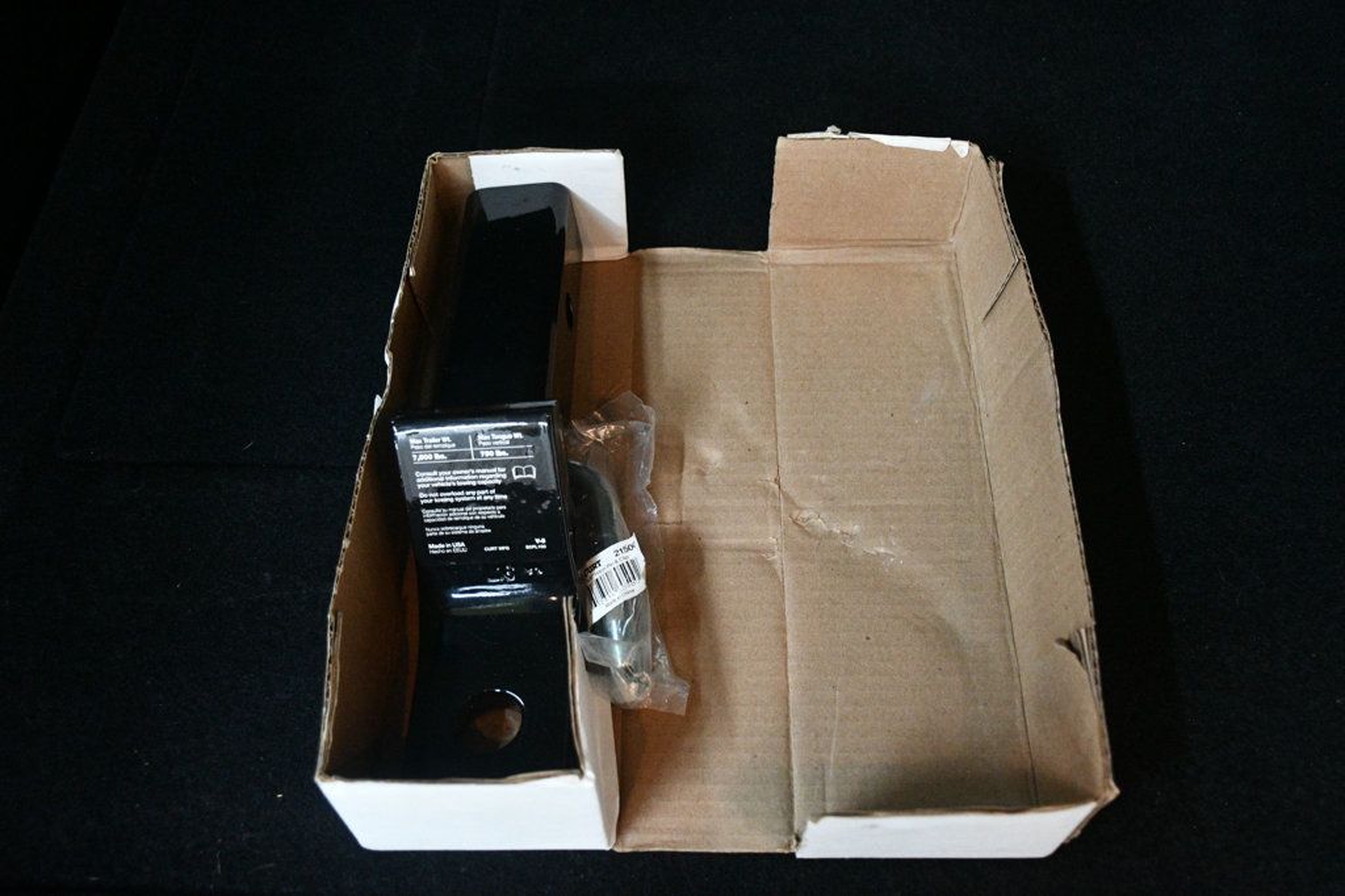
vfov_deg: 38.9
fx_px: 1270
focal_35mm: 34
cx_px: 672
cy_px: 448
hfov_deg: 55.8
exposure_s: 1/60
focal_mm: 23
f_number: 3.8
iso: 4000
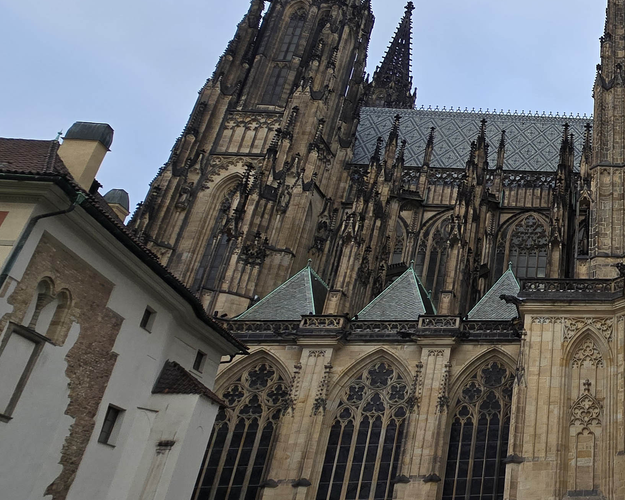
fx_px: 573
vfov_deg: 47.1
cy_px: 226
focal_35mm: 31
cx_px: 697
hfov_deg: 43.4
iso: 50
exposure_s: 1/471
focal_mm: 2.2
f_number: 2.2
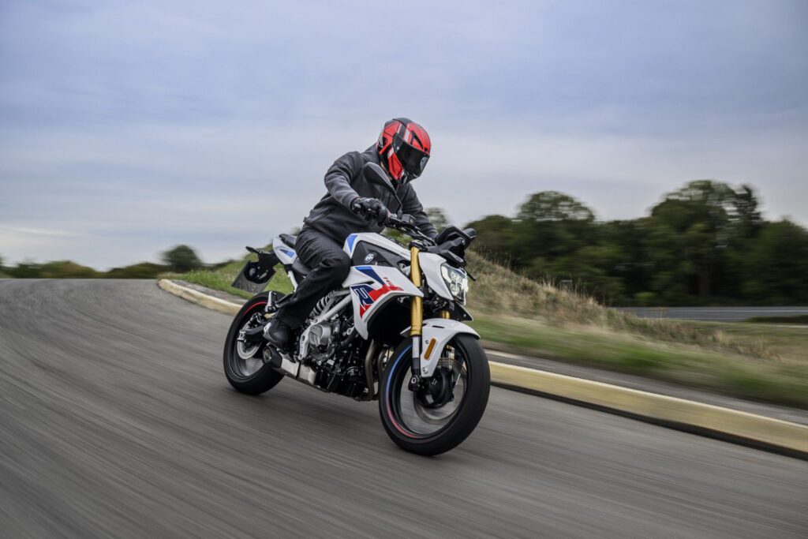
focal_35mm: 34
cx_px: 404
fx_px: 752
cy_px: 270
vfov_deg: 39.4
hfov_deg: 56.5
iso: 50
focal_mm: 33.5
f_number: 5.6
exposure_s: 1/25
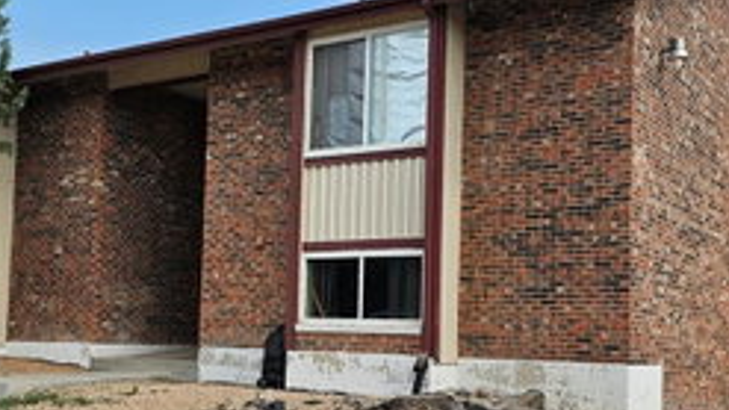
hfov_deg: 39.6
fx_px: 1005
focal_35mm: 52
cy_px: 277
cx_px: 283
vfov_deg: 23.0
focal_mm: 6.3
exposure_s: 1/696
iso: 10
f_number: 1.7
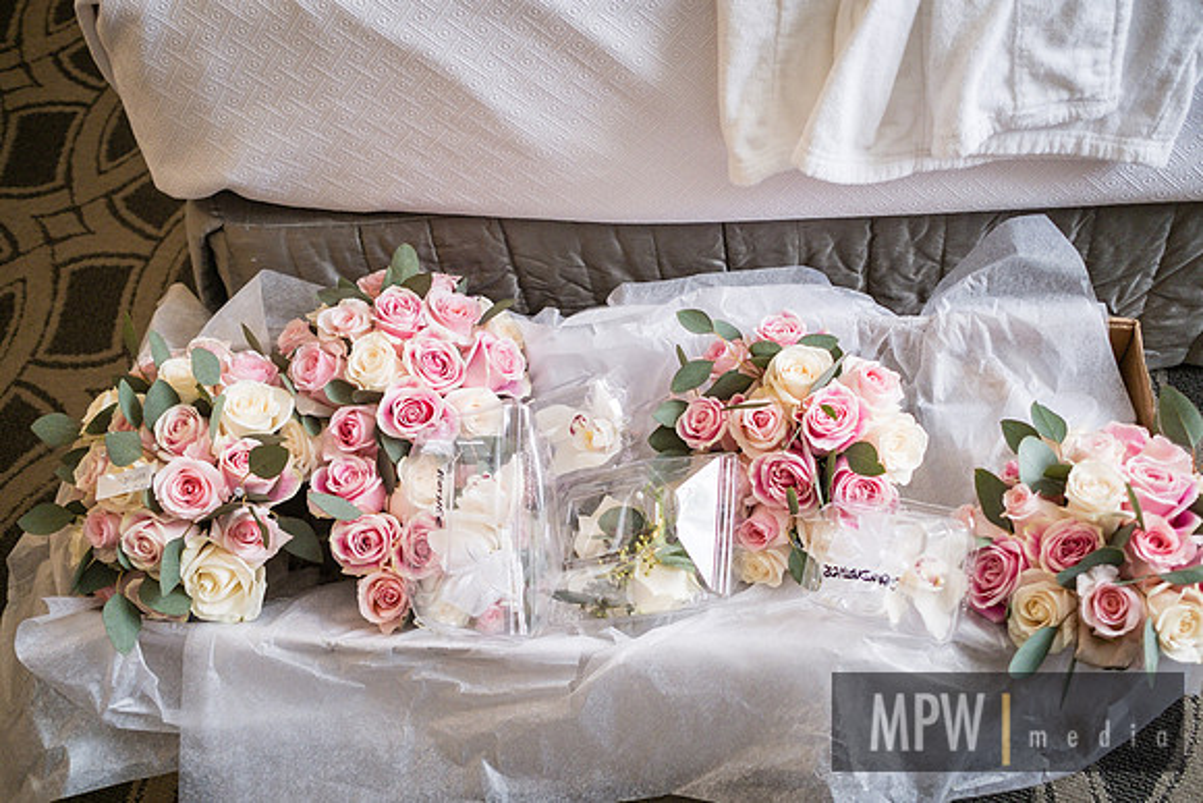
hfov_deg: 50.8
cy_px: 402
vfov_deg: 35.1
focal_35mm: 38
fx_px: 1267
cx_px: 602
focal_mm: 23
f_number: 2
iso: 320
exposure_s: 1/125
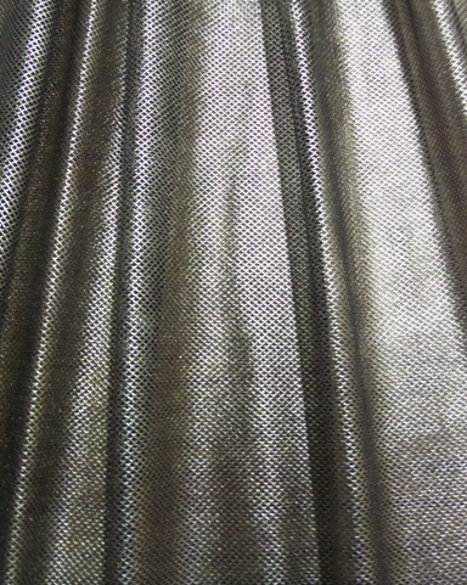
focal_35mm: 39
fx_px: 675
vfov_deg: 46.8
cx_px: 186
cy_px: 274
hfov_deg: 38.0
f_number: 3.2
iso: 640
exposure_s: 1/30
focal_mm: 4
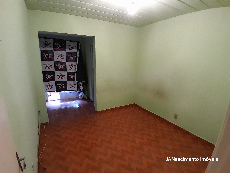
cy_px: 86
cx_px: 115
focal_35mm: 17
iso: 250
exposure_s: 1/24
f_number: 2.2
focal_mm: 1.46
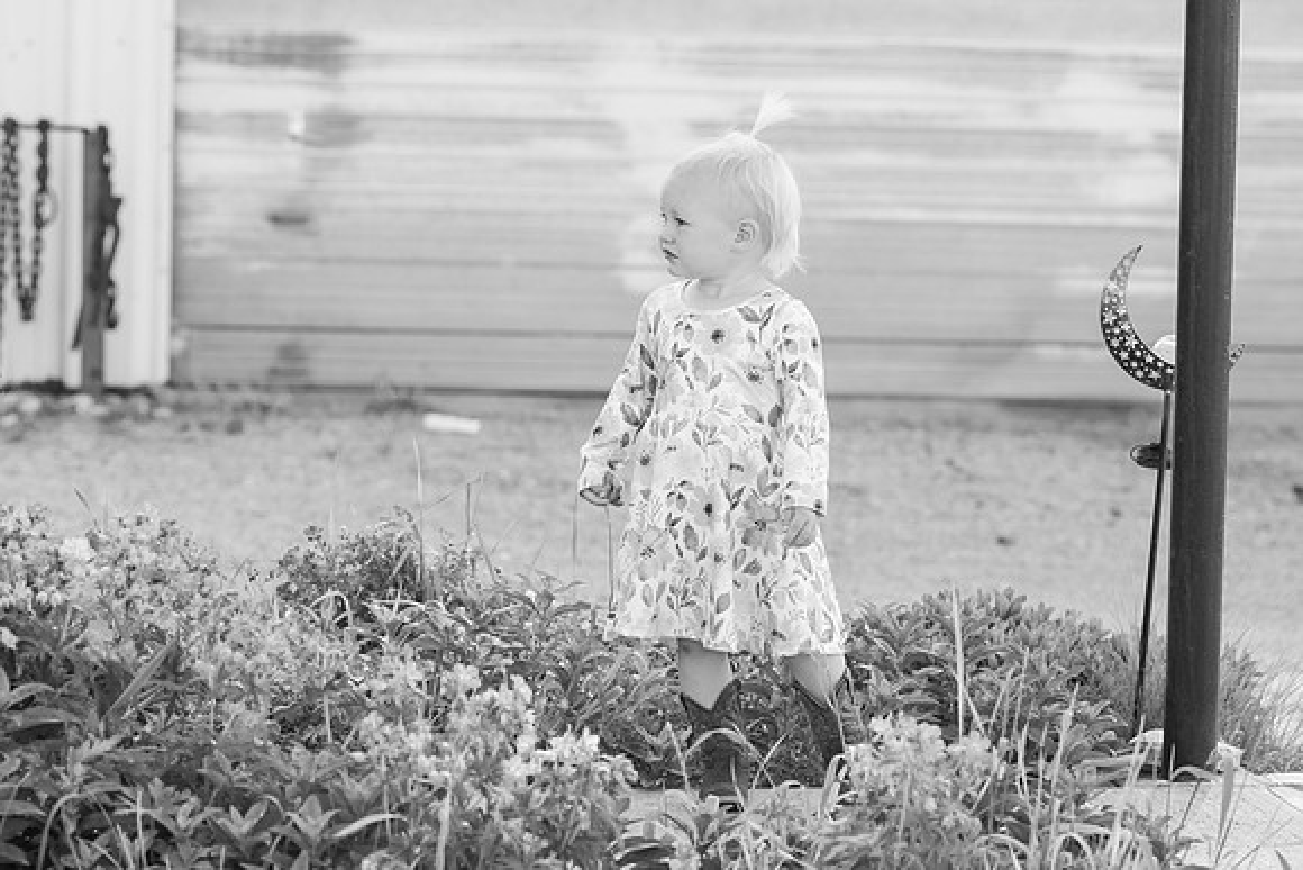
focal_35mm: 197
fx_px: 7132
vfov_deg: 7.0
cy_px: 435
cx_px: 652
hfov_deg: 10.4
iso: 800
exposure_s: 1/200
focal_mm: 197
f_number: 9
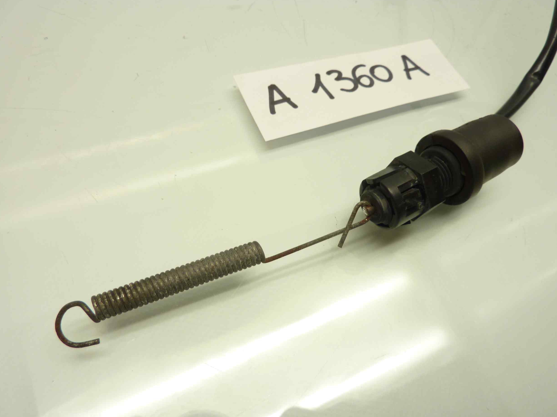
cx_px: 283
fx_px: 418
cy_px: 211
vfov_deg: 53.1
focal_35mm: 26
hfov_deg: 67.3
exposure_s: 1/20
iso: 80
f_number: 3.3
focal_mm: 4.1
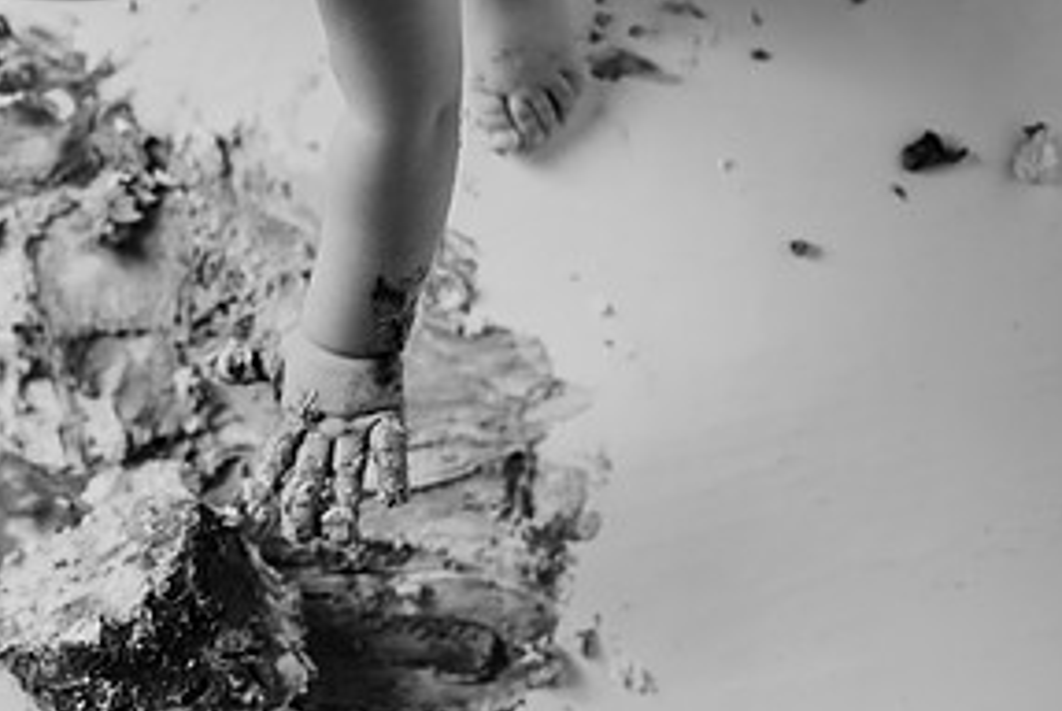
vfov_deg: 13.5
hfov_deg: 20.0
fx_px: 2982
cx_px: 252
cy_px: 198
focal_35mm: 101
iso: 100
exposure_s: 1/160
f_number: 2.2
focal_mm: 50
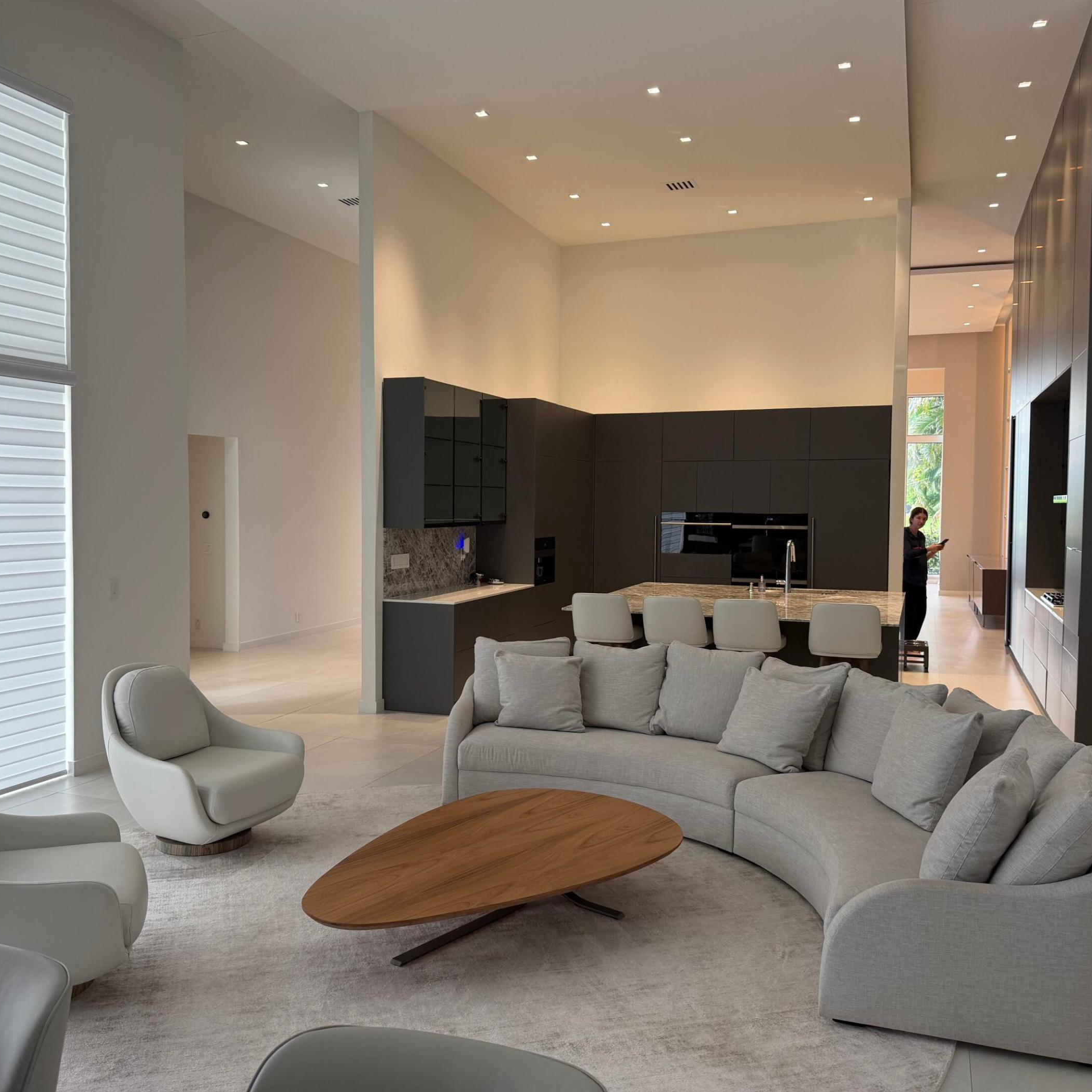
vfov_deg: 55.6
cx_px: 506
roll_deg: +0.2
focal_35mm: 29
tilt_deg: -3.1
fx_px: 1035
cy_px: 533
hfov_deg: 55.6
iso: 100
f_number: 1.78
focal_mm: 6.76
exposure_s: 1/120
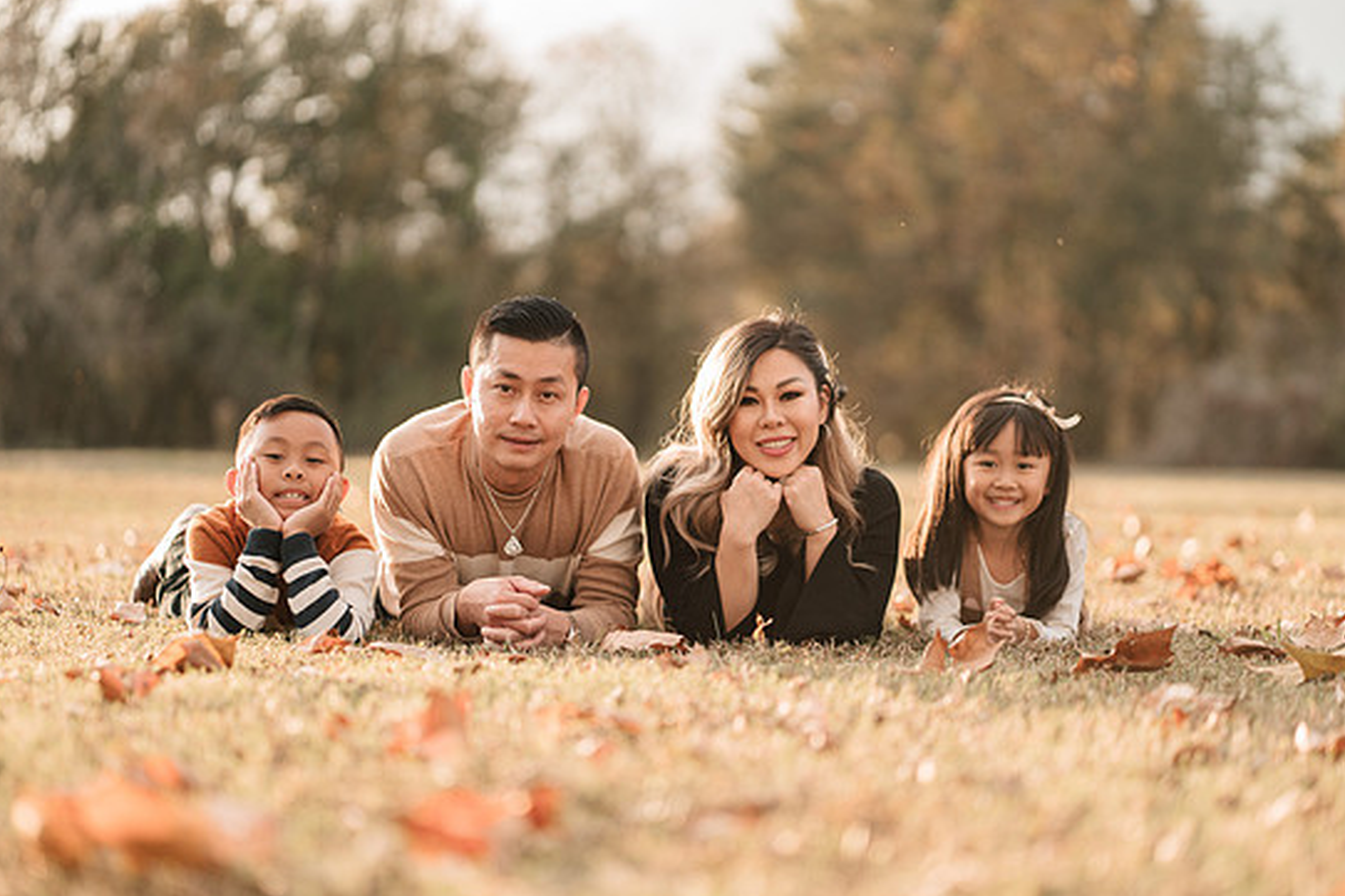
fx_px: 3399
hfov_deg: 22.4
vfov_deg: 15.0
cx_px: 685
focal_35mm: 91
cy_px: 448
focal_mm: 85
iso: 400
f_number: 1.8
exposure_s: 1/1000
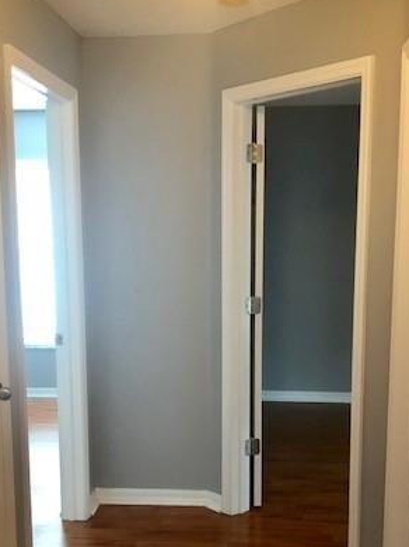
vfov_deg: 40.9
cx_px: 216
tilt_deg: -8.4
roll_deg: +0.8
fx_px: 725
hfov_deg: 31.5
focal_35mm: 46
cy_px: 349
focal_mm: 3.99
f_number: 1.8
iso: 100
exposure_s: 1/15
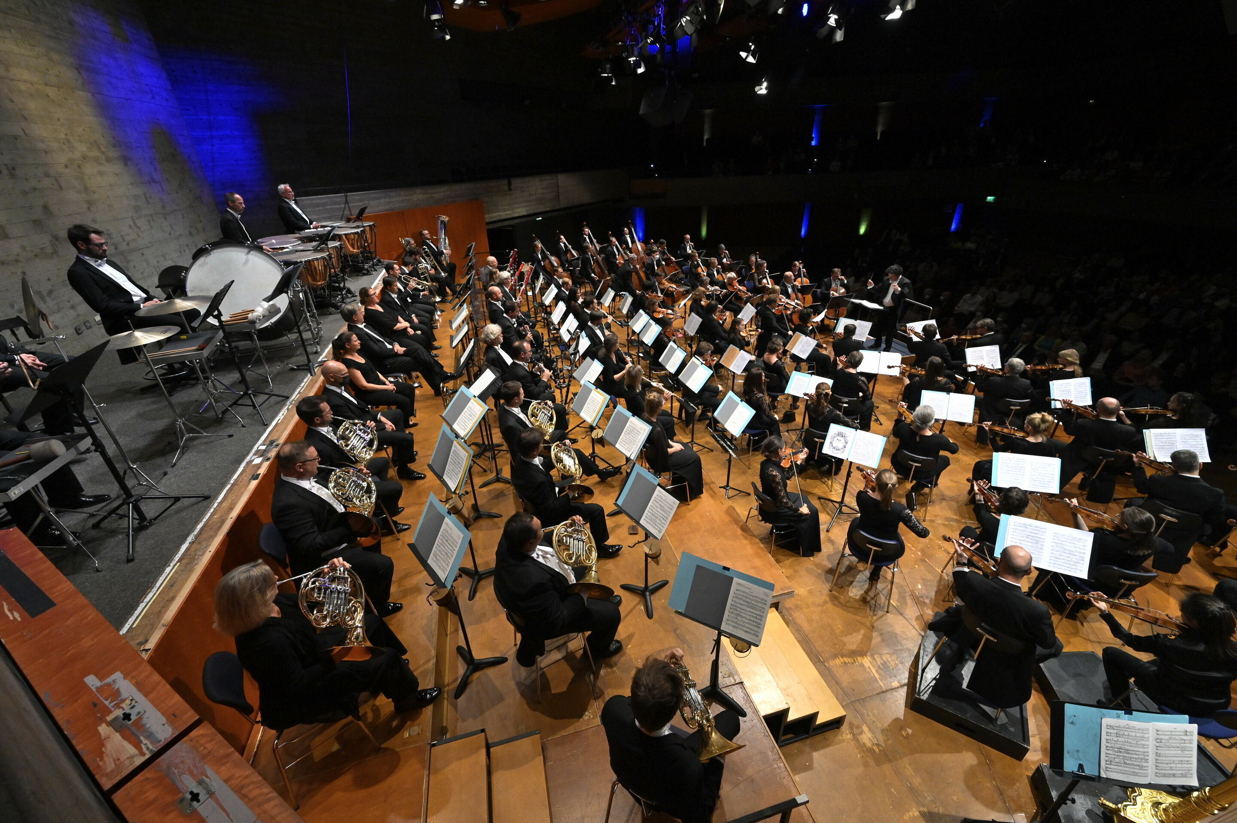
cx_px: 618
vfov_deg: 81.1
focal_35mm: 14
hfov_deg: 104.3
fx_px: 481
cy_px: 412
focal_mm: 14
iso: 3200
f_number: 7.1
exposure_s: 1/200
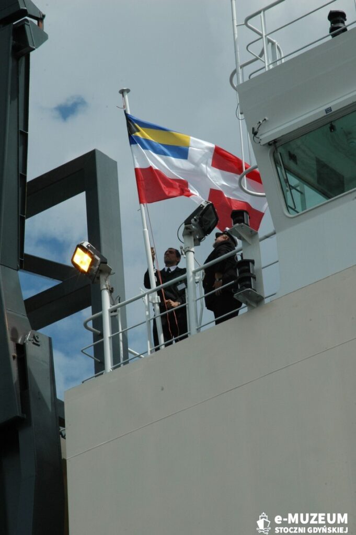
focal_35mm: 202
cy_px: 268
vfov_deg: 10.2
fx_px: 3009
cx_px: 178
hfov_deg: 6.8
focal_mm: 135
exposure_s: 1/200
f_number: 22
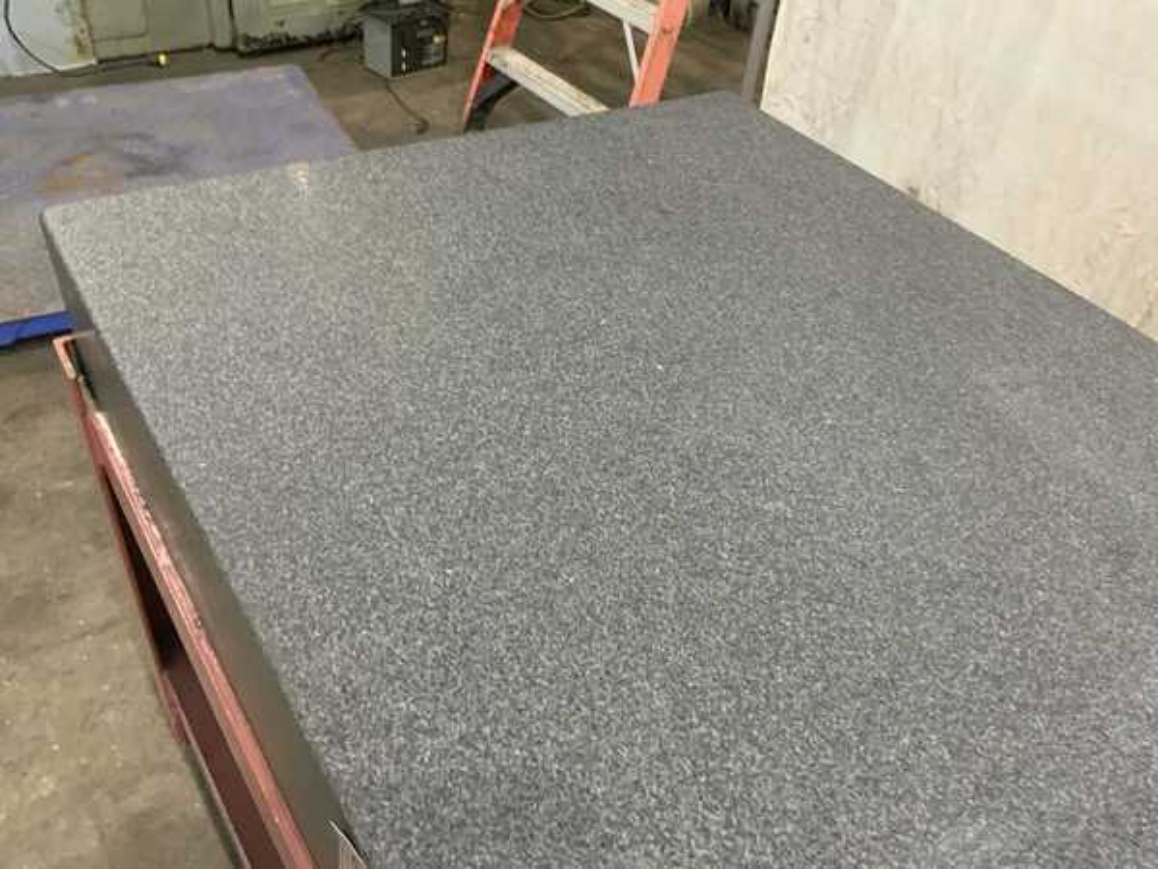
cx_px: 579
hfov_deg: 61.7
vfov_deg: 48.2
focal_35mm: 29
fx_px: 970
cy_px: 434
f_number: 1.8
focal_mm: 3
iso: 250
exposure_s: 1/60
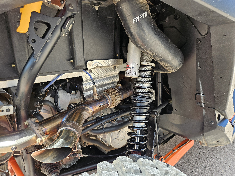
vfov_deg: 58.9
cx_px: 118
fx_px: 156
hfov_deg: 73.9
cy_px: 88
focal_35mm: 23
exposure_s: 1/180
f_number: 1.8
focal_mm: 5.4
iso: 40
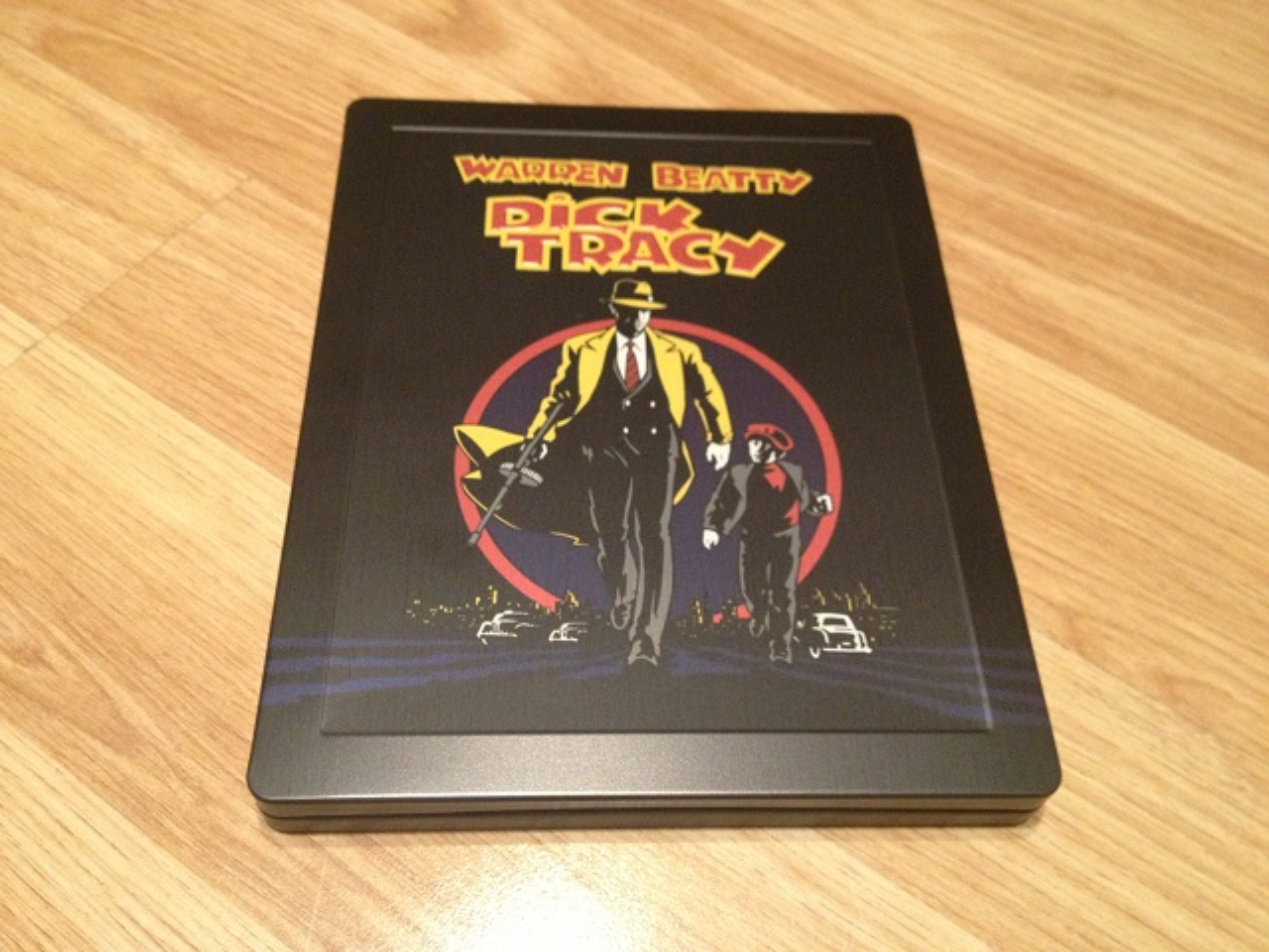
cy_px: 476
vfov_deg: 40.7
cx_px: 634
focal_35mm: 35
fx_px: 1283
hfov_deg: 52.6
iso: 400
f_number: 2.4
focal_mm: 4.28
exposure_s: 1/20
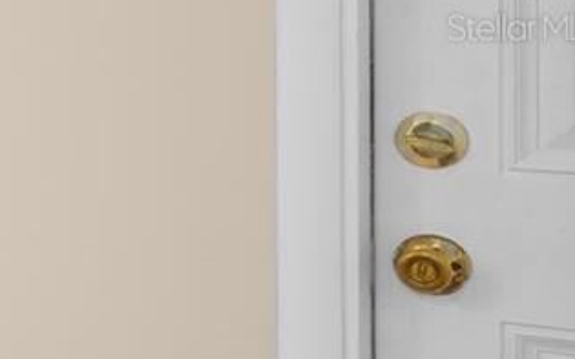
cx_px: -851
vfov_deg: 14.7
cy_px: 27
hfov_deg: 14.3
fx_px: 1379
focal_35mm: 88
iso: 320
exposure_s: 1/13
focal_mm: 17
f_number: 8
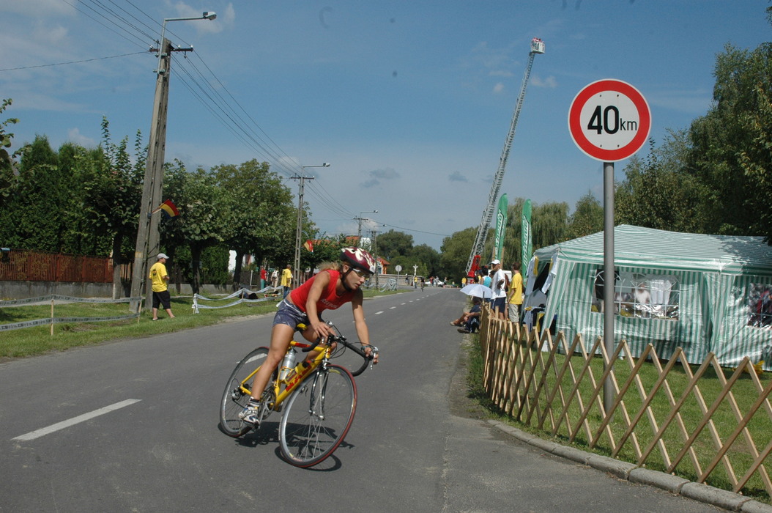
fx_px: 900
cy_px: 256
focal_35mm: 42
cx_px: 386
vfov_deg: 31.8
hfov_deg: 46.4
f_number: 13
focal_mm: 28
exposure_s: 1/750
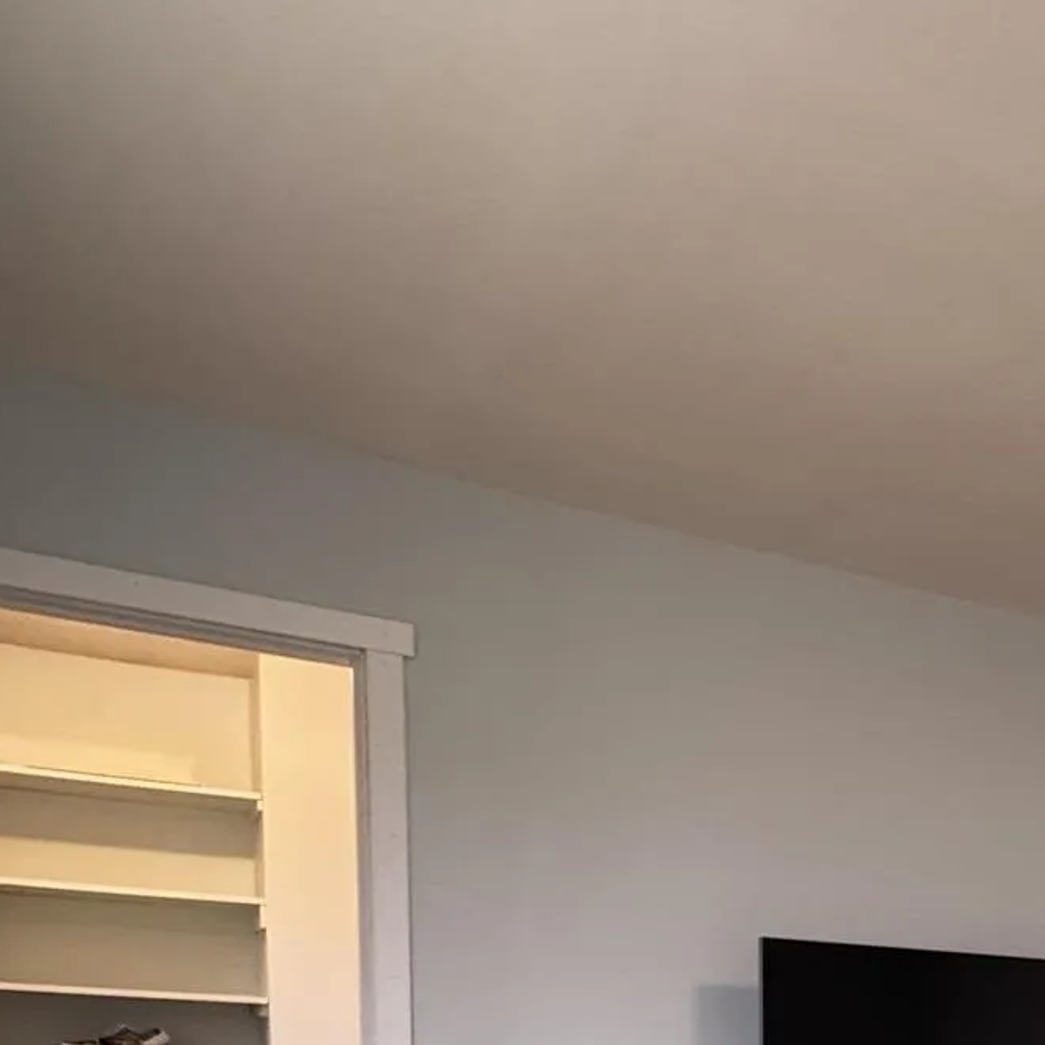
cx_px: 1212
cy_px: 1198
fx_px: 1469
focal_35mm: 43
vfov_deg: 33.3
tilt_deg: -8.2
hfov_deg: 33.0
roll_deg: -1.4
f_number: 2.2
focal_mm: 2.22
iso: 320
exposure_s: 1/60
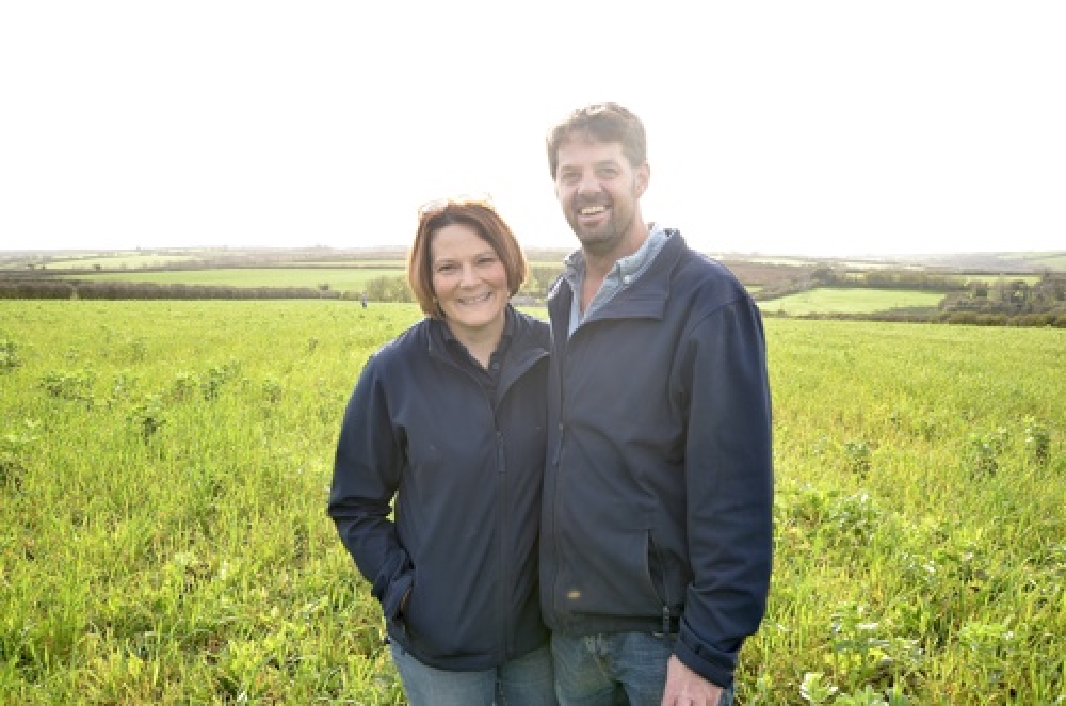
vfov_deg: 43.4
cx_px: 533
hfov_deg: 62.0
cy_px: 353
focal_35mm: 30
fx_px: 886
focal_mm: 20
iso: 200
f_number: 5.6
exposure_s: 1/160
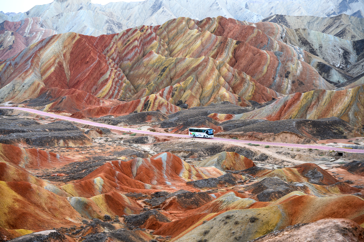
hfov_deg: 29.7
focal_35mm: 68
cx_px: 182
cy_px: 121
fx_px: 688
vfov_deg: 20.0
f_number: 4
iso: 100
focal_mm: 68
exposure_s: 1/50
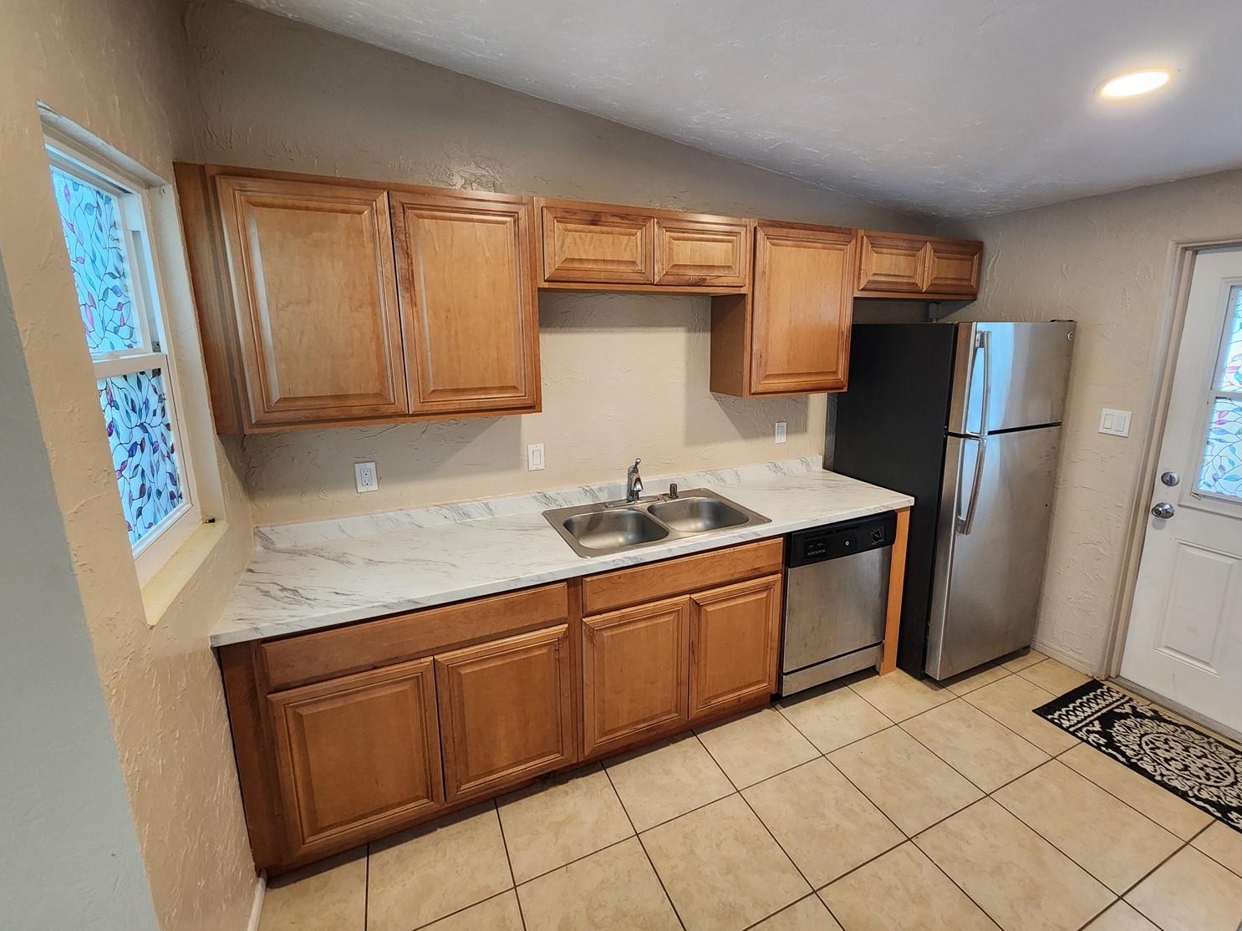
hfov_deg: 102.0
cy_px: 434
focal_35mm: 14
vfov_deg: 85.5
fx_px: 502
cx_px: 649
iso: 320
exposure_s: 1/60
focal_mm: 2.2
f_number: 2.2
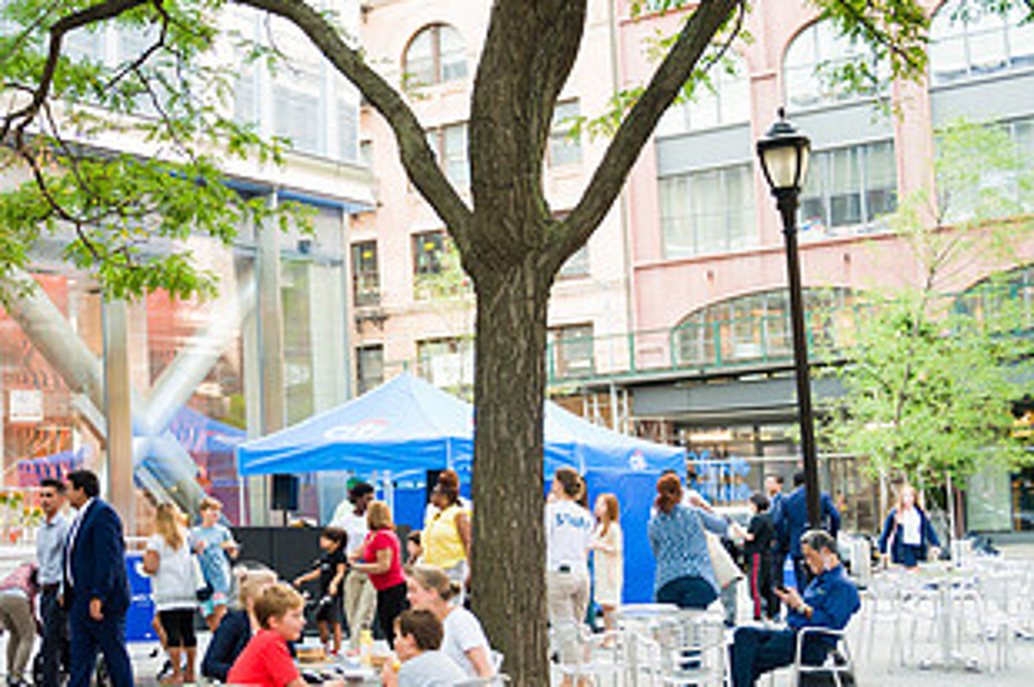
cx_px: 87
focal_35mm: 58
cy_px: 374
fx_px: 1664
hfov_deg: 32.6
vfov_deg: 23.3
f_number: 3.2
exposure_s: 1/500
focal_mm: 31
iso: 800
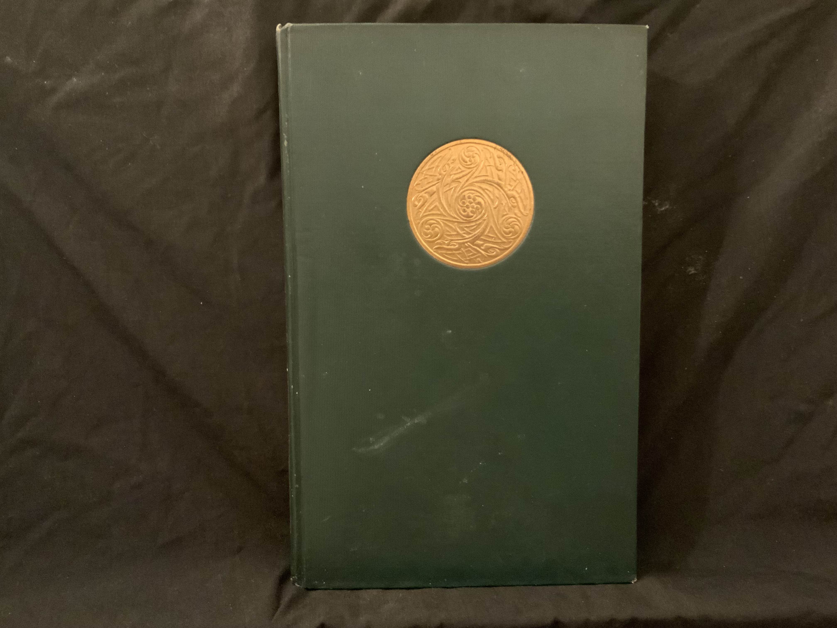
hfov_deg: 61.7
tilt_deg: -42.6
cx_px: 418
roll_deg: -1.9
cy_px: 314
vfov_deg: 48.2
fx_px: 701
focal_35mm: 29
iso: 500
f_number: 1.8
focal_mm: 3
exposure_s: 1/15
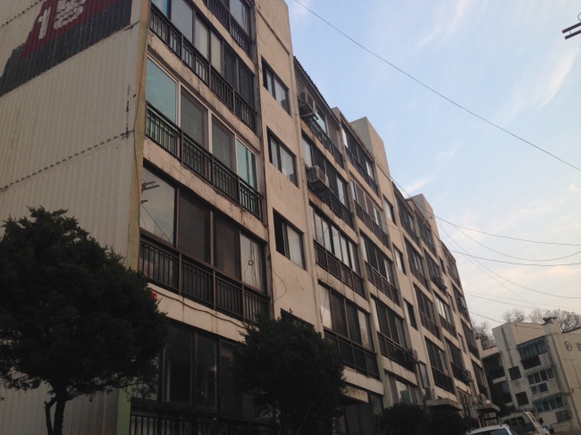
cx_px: 290
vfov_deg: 42.9
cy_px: 218
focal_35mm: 33
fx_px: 554
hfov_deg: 55.4
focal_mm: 4.12
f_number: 2.4
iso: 50
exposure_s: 1/176
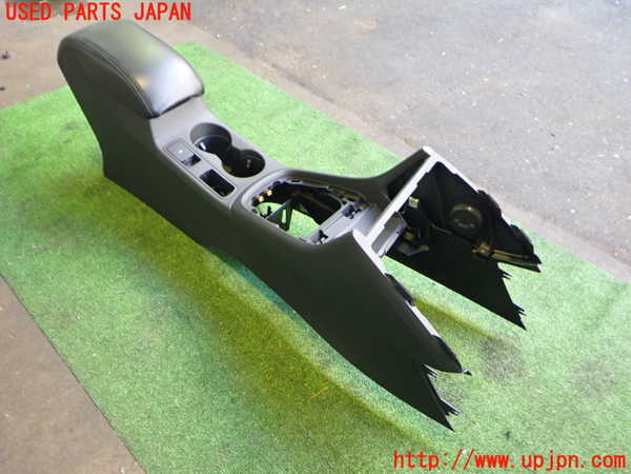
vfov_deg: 46.8
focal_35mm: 30
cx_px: 316
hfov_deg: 60.0
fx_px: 547
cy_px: 237
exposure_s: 1/30
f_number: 2.3
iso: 400
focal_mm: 5.4
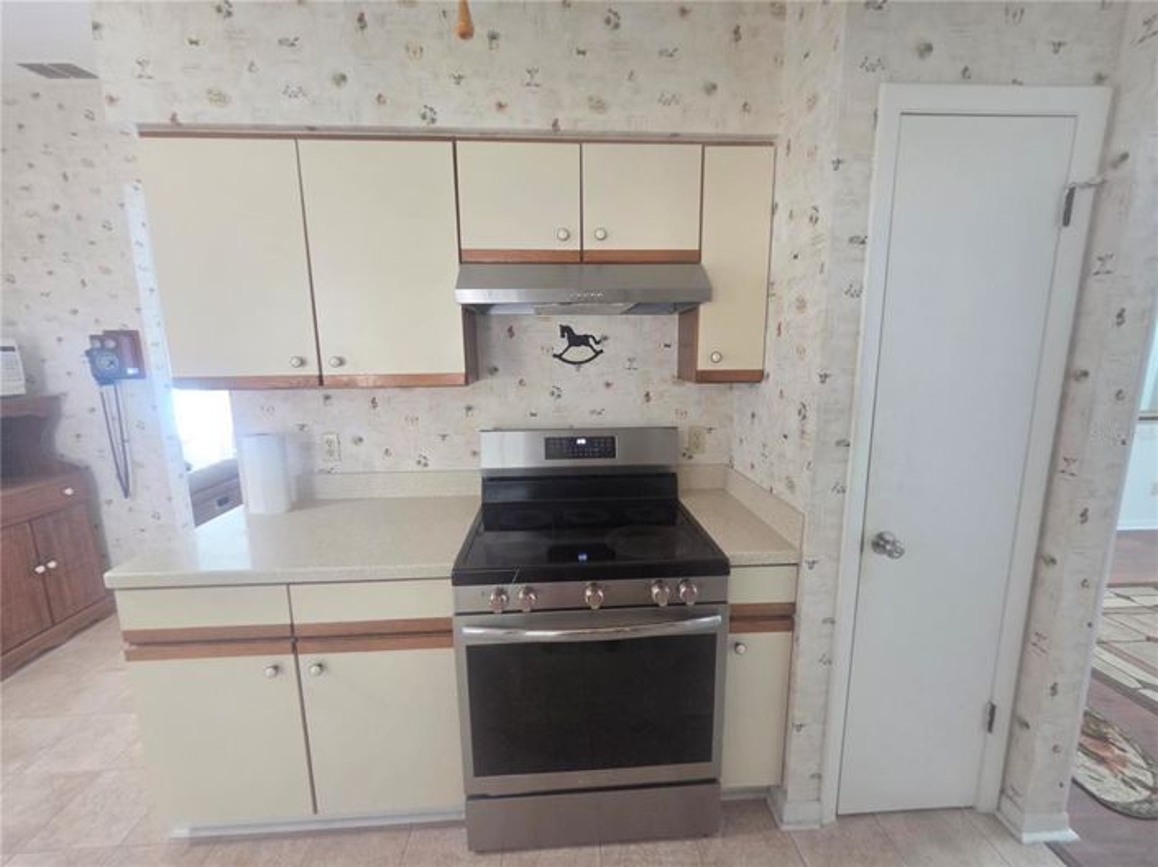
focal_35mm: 13
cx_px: 579
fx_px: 435
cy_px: 434
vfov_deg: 89.9
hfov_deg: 106.2
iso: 1000
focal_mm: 2.2
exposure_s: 1/60
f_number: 2.2
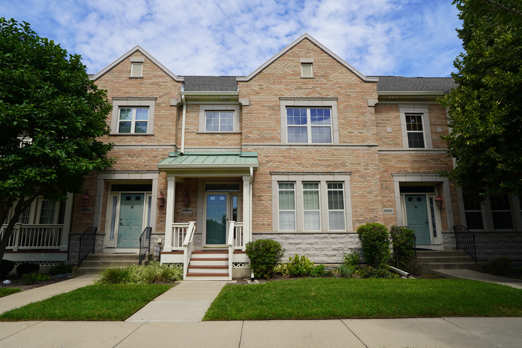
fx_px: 326
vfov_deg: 56.1
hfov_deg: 77.3
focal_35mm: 22
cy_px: 174
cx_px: 261
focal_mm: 15
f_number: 10
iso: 100
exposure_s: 1/160
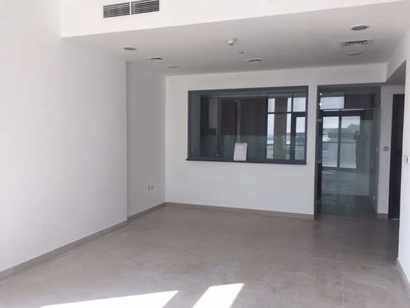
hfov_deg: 61.7
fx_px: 343
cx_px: 205
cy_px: 154
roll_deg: -1.0
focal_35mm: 29
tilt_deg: -1.3
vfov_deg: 48.2
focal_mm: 4.15
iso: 50
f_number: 2.2
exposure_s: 1/100
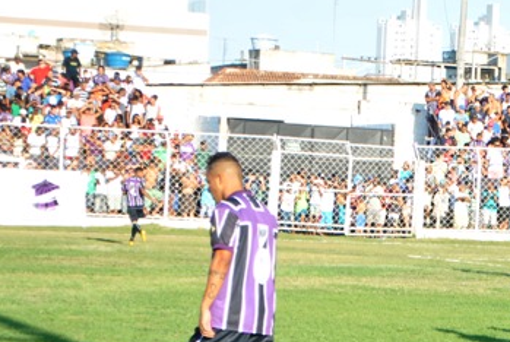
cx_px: 456
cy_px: 305
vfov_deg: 7.3
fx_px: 2684
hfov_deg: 10.8
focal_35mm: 189
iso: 140
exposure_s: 1/200
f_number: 5.6
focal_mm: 55
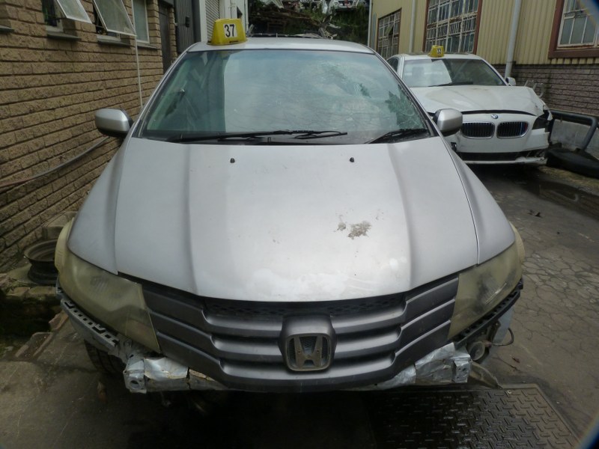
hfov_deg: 69.4
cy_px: 224
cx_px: 300
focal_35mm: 25
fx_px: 433
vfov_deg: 54.9
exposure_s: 1/250
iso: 125
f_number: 5.6
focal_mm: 4.5
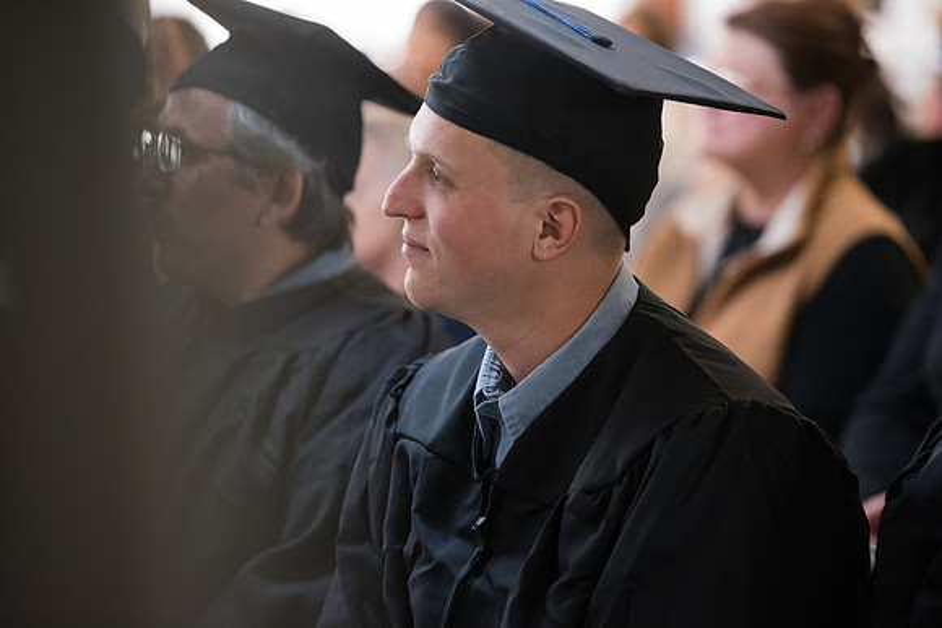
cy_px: 314
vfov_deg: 8.9
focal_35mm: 155
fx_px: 4057
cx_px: 471
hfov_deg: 13.2
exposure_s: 1/200
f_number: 3.2
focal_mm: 155
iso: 4000
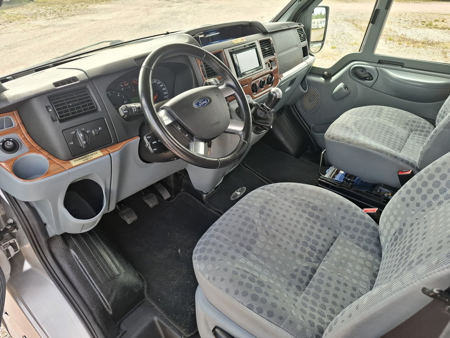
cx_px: 225
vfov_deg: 58.9
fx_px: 299
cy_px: 169
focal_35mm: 23
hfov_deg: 73.9
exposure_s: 1/136
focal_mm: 5.54
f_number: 1.8
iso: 50
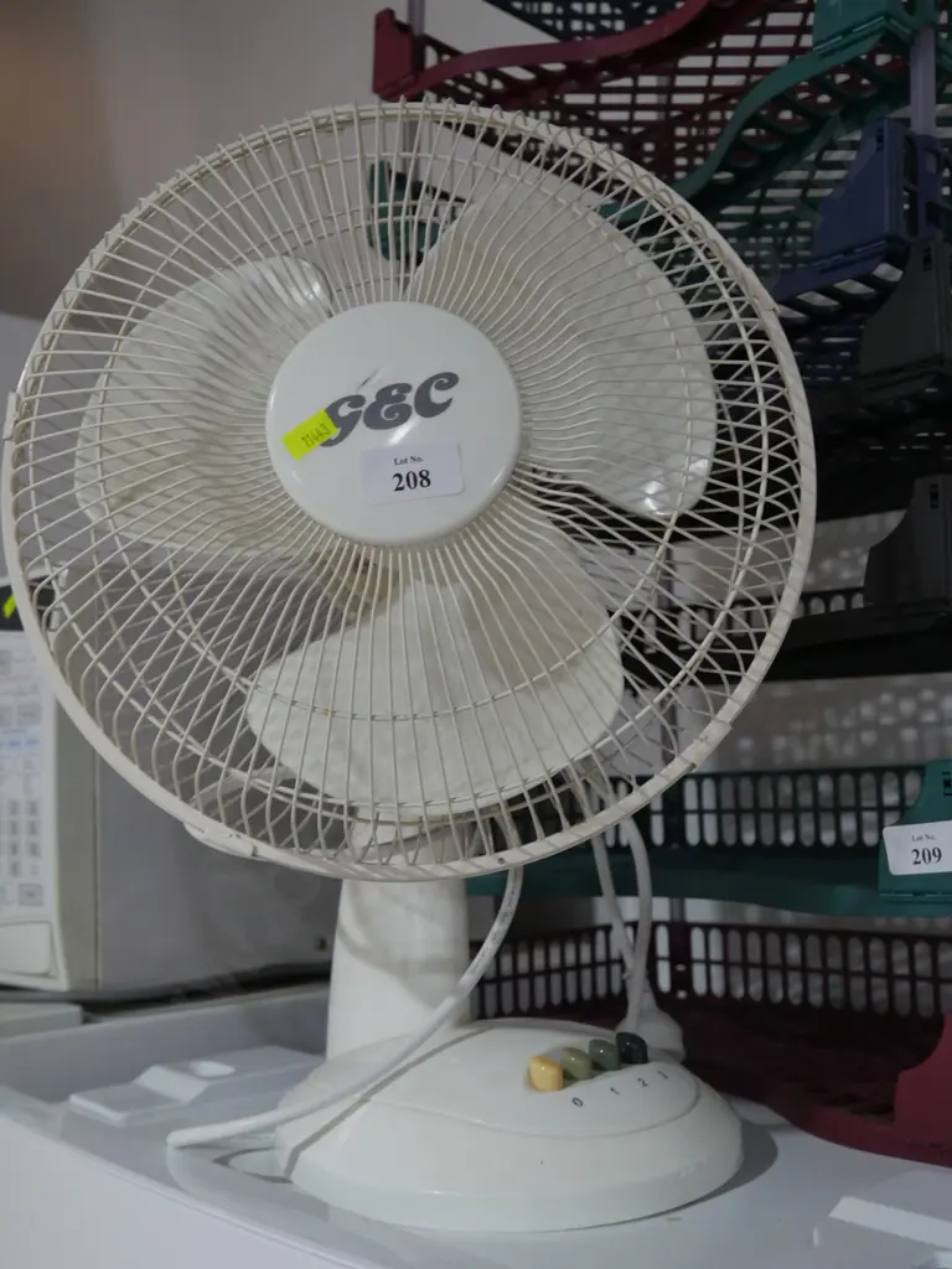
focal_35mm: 38
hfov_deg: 37.7
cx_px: 476
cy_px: 634
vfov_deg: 49.0
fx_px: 1393
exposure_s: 1/125
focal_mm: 19
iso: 800
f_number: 4.1
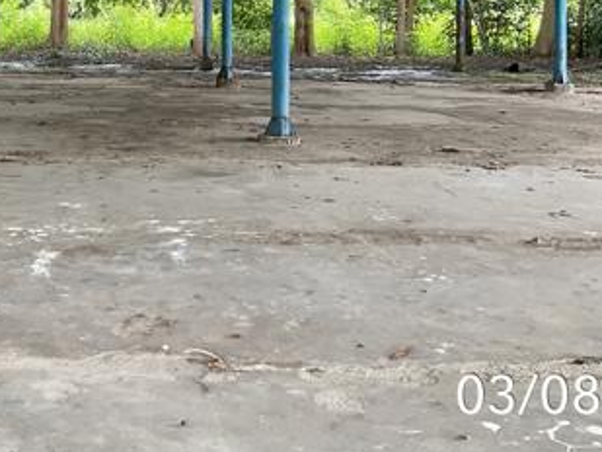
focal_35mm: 62
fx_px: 1079
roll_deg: -0.5
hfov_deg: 30.5
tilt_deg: +0.2
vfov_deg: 22.6
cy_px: -22
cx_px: 134
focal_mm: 3
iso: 40
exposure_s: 1/50
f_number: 1.8
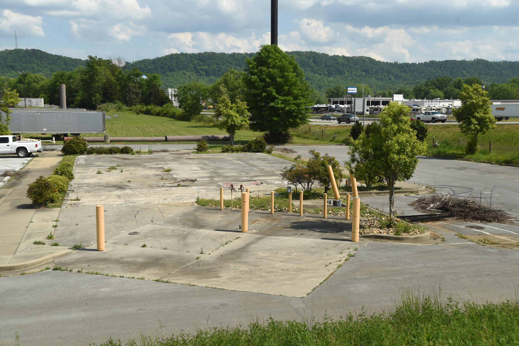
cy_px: 173
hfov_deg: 46.4
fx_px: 606
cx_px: 260
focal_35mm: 42
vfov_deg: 31.9
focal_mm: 42
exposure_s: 1/200
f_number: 7.1
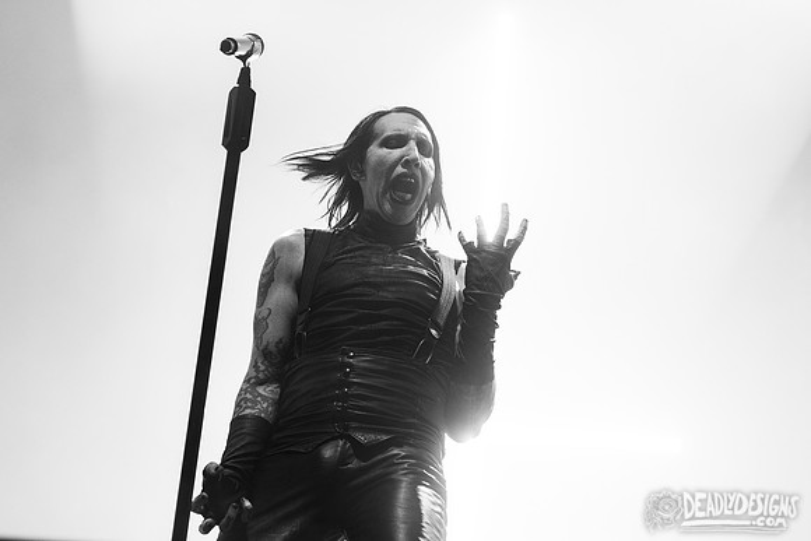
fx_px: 1922
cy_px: 211
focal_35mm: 85
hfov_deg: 23.8
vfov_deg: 16.0
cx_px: 386
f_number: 4
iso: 1250
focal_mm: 70
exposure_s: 1/800
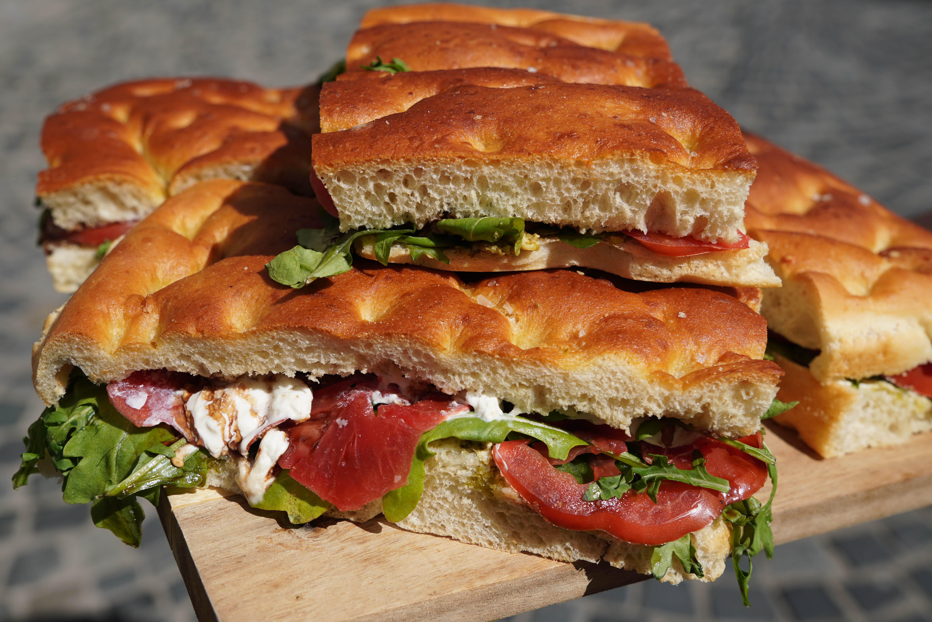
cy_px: 311
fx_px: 1048
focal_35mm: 40
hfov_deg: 47.9
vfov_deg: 33.0
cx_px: 466
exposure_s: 1/1250
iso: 100
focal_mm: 27
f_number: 4.5
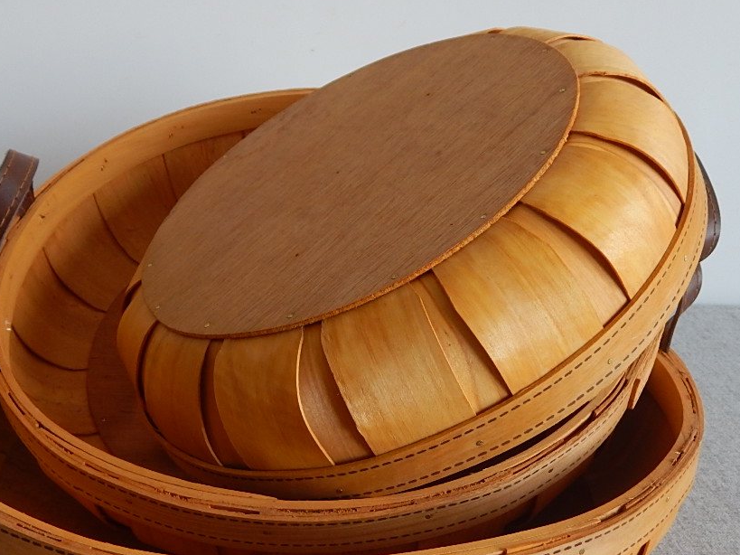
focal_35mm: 43
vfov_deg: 33.6
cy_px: 303
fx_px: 919
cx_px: 334
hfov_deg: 43.8
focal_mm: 4
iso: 125
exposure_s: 1/50
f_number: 3
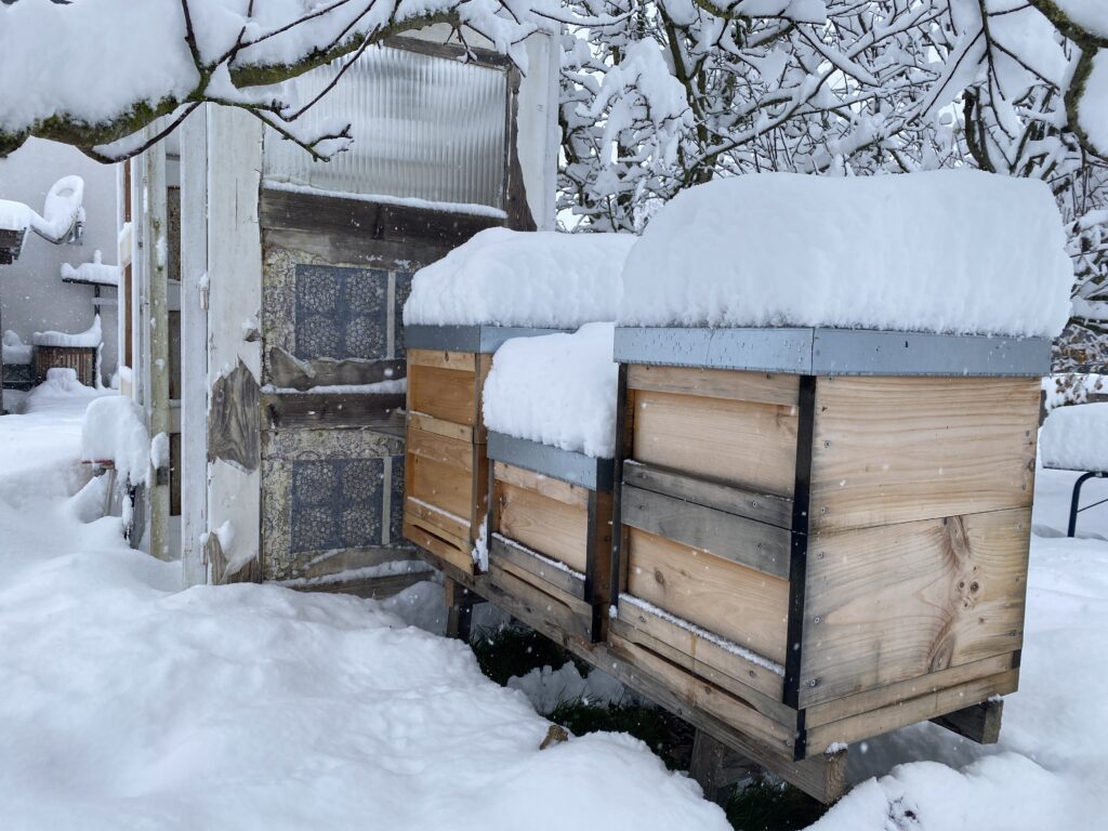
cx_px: 554
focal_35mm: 26
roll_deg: -2.9
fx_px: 832
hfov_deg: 67.3
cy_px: 416
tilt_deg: -6.0
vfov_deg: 53.1
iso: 32
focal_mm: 4.25
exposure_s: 1/513
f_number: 1.8
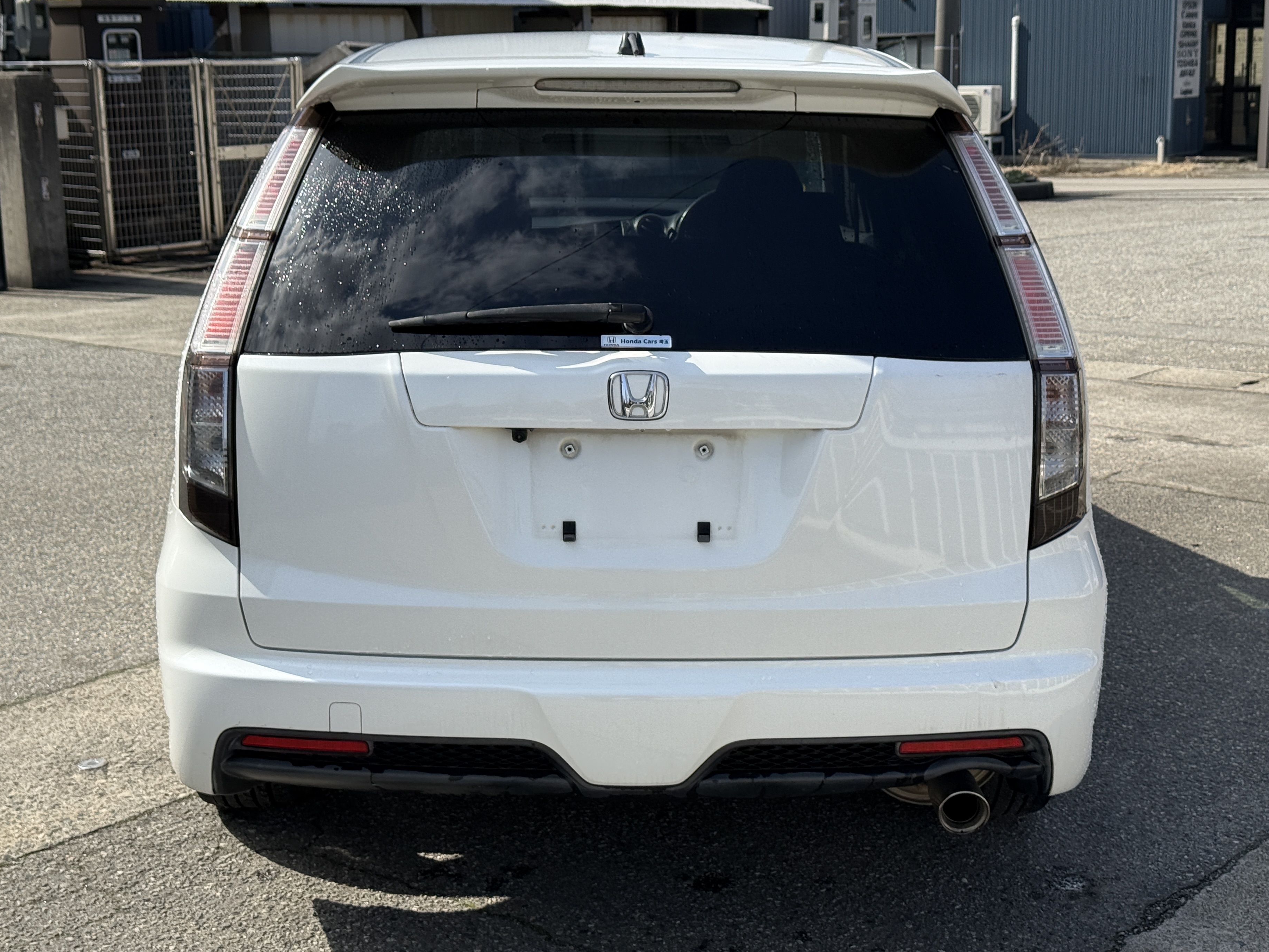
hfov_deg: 36.2
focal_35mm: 53
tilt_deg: -11.0
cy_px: 446
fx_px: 1943
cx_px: 626
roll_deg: +1.7
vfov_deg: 27.5
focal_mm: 6.76
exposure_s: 1/6024
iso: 100
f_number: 1.78
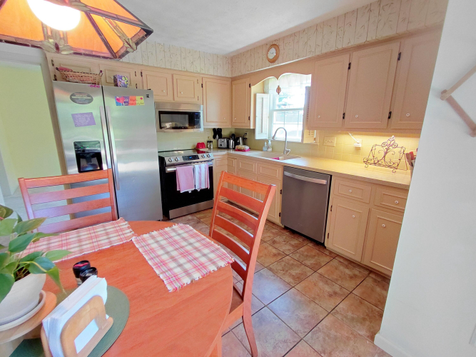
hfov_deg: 94.5
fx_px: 220
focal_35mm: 16
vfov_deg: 78.1
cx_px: 238
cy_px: 178
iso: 250
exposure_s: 1/30
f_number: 2.2
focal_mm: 1.64
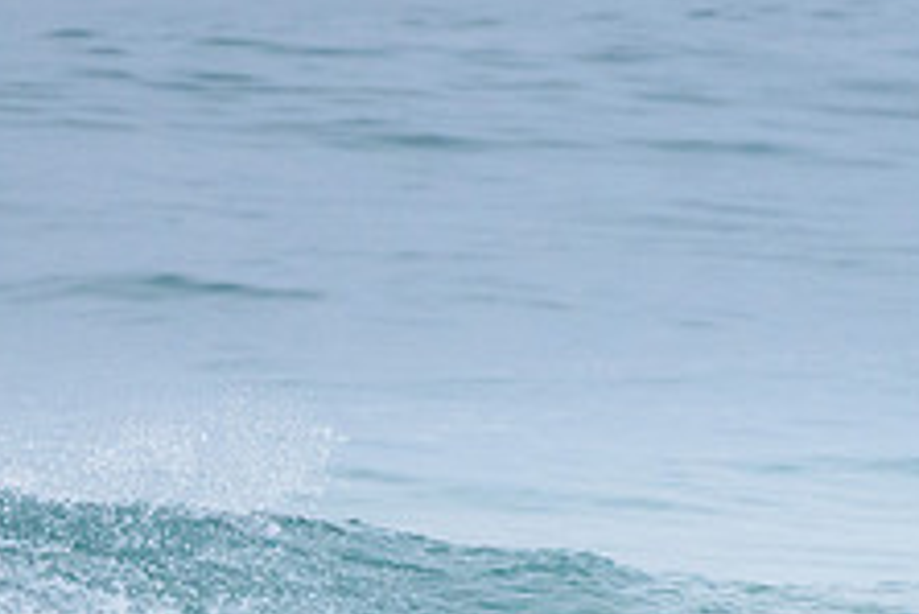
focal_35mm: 1593
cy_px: 679
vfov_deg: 0.9
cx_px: 1
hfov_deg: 1.3
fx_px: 40691
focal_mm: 500
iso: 2200
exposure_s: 1/2000
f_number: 5.6
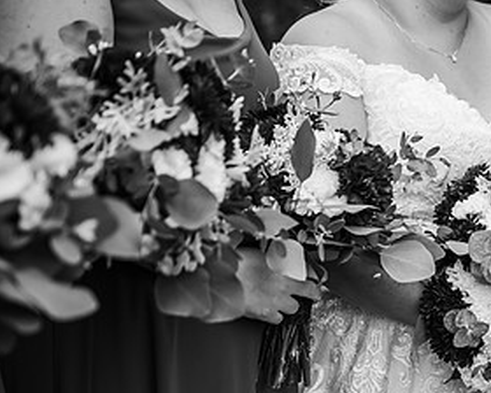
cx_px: 489
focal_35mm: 136
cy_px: 297
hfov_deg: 14.0
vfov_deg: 11.3
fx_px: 1976
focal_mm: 70
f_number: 3.2
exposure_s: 1/1000
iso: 200
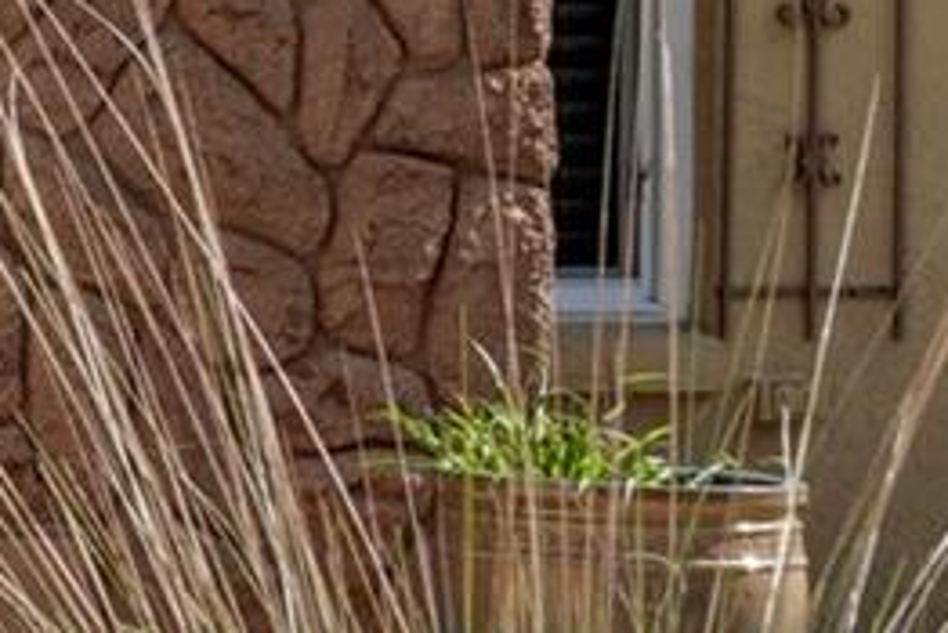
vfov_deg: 7.5
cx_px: -1939
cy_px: -112
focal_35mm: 183
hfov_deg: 9.0
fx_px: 4821
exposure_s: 1/500
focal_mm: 20
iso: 320
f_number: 8
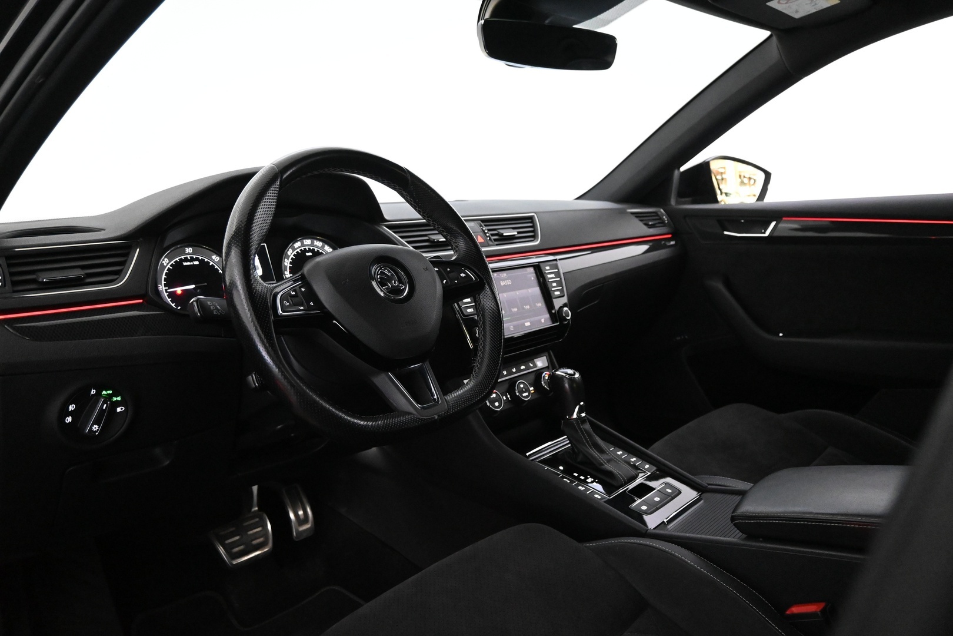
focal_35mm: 28
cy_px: 318
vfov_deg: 46.8
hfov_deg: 65.9
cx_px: 476
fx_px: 735
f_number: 3.8
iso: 6400
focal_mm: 18.5
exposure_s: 1/60
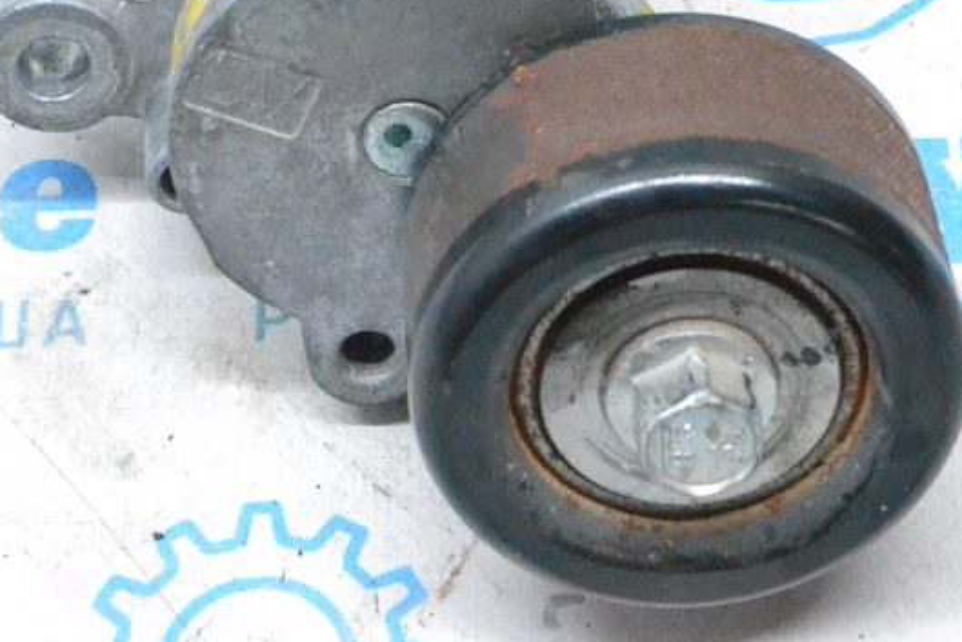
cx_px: 364
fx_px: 3261
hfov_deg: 16.8
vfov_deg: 11.2
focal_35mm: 122
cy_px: 26
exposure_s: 1/125
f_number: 10
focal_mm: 42
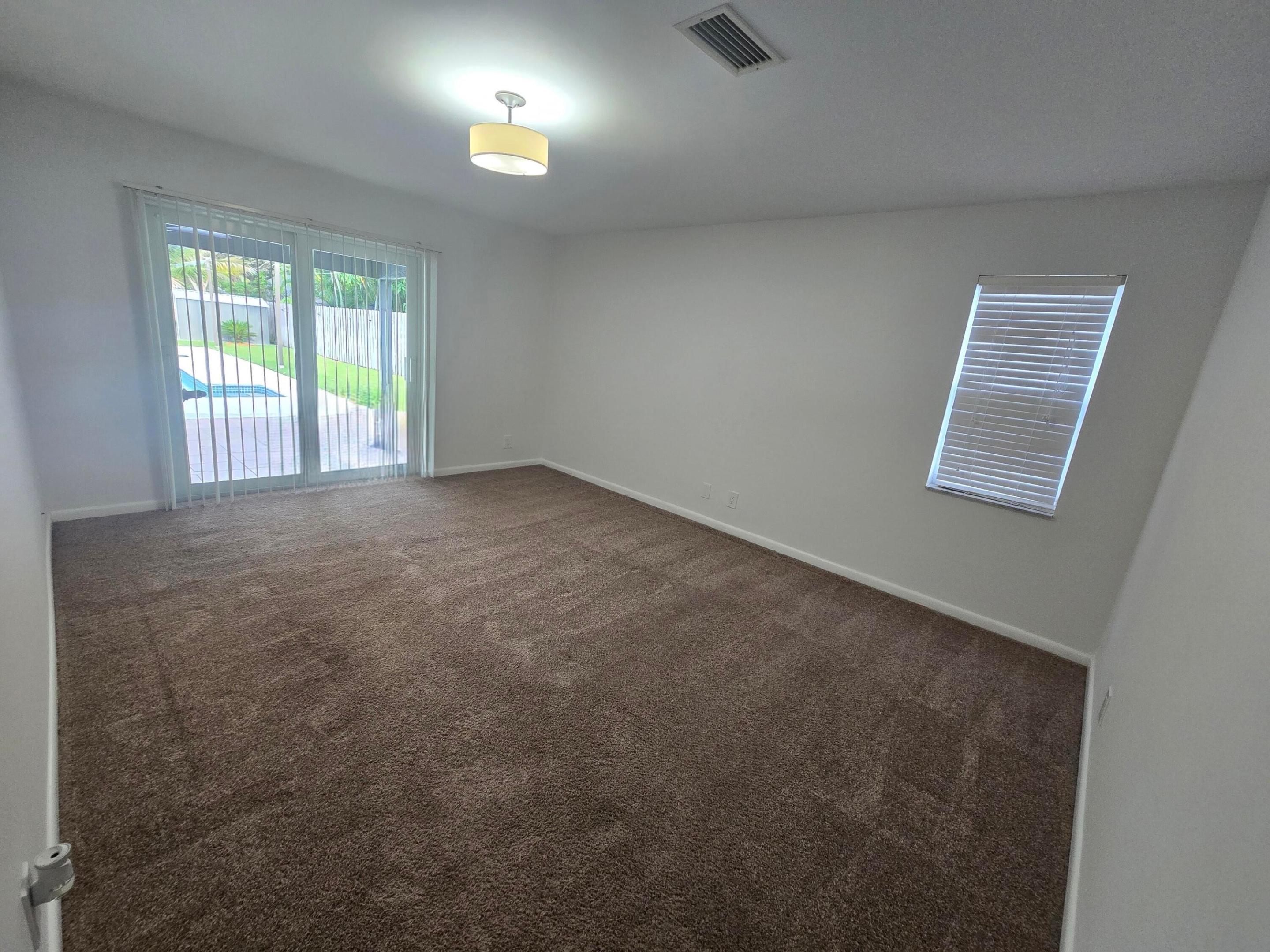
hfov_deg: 106.2
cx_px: 635
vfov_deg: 89.9
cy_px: 476
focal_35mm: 13
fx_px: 477
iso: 200
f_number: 2.2
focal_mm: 2.2
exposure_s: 1/60
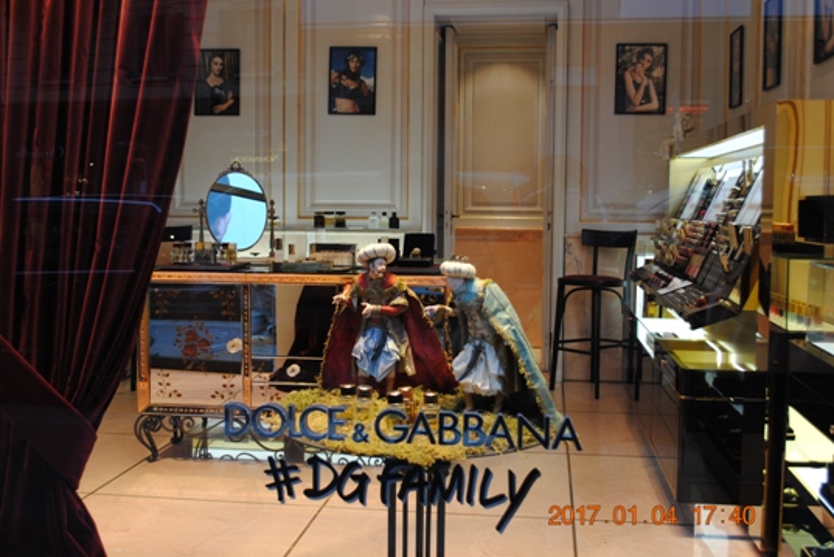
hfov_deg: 46.4
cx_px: 417
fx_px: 974
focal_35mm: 42
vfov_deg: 32.0
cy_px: 278
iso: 220
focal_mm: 28
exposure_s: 1/30
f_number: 4.5
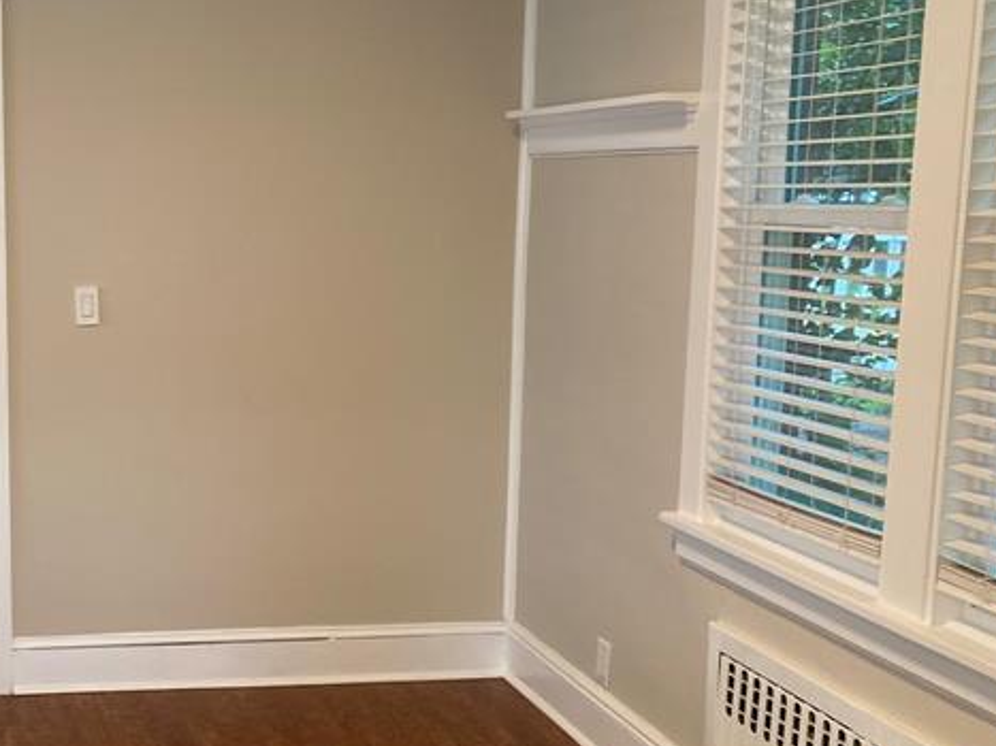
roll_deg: +1.8
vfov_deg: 25.6
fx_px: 1640
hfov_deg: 31.6
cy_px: 471
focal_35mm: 57
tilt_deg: -11.5
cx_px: 34
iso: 125
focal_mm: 4.25
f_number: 1.8
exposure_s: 1/60
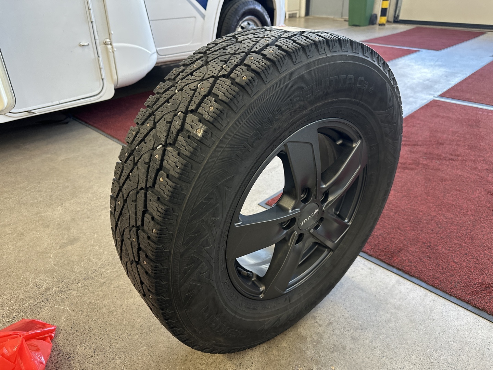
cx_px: 246
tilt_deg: -30.4
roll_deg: +1.3
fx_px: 342
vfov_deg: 56.8
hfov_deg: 71.6
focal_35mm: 24
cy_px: 185
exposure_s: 1/50
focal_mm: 6.86
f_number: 1.78
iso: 250
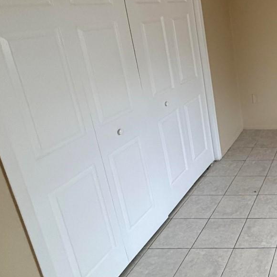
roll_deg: +1.9
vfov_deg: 47.3
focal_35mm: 34
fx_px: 308
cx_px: 347
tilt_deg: -15.1
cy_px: 83
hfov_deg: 35.6
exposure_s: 1/60
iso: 400
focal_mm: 2.22
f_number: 2.2
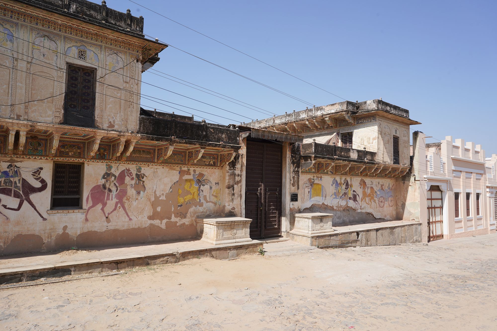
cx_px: 248
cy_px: 166
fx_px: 331
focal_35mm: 24
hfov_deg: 73.7
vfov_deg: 53.1
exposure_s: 1/125
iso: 100
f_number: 13
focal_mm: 24
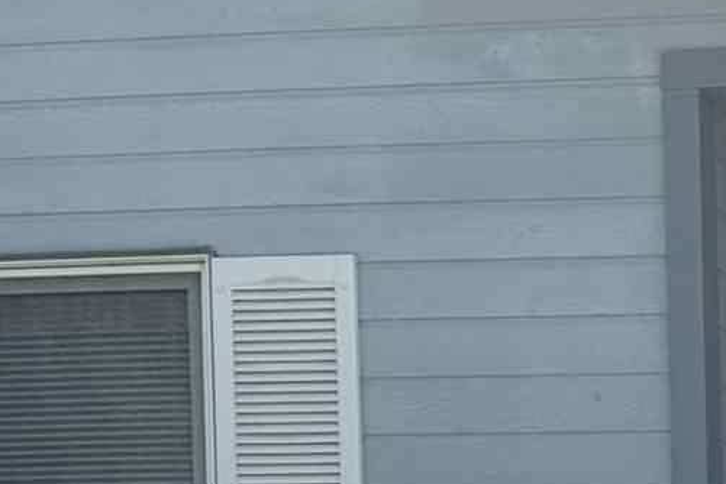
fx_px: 3085
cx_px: 1181
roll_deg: +0.4
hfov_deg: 12.6
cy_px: 1027
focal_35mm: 153
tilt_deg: -2.3
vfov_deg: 8.4
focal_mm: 6.86
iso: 80
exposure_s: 1/2353
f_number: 1.78
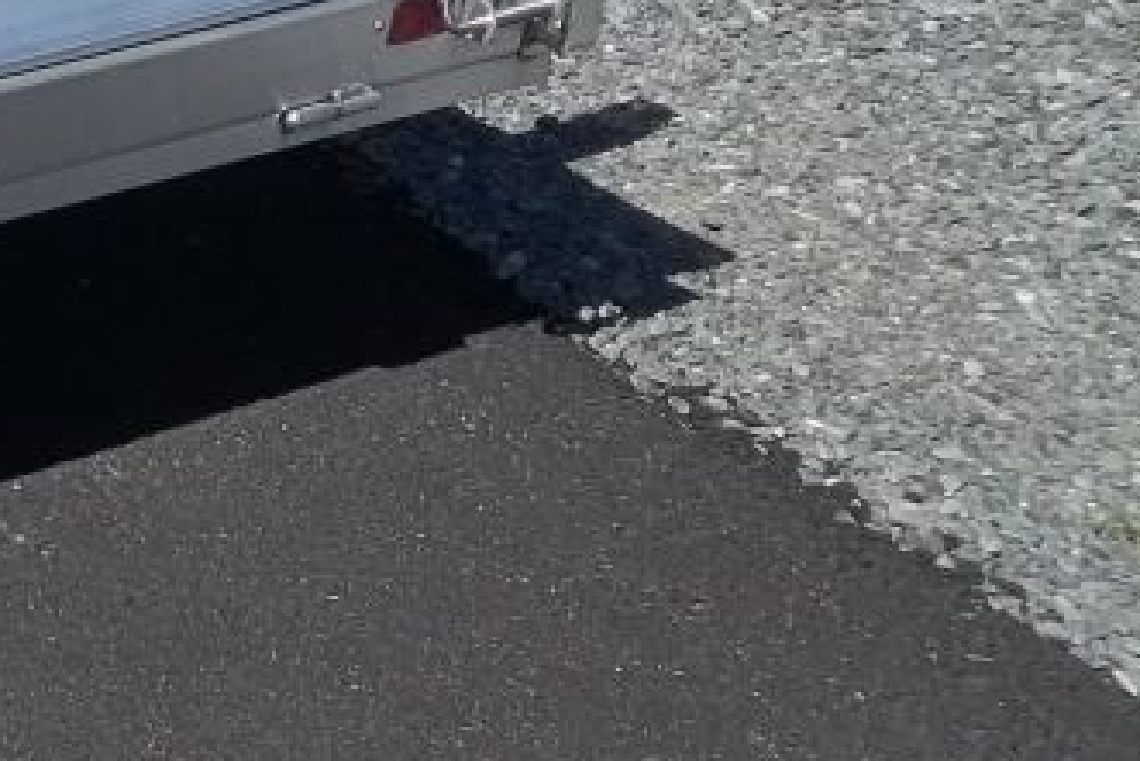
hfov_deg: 17.8
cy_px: 31
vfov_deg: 13.2
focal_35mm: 103
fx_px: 3263
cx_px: -544
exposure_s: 1/250
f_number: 8.8
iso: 64
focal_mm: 5.7
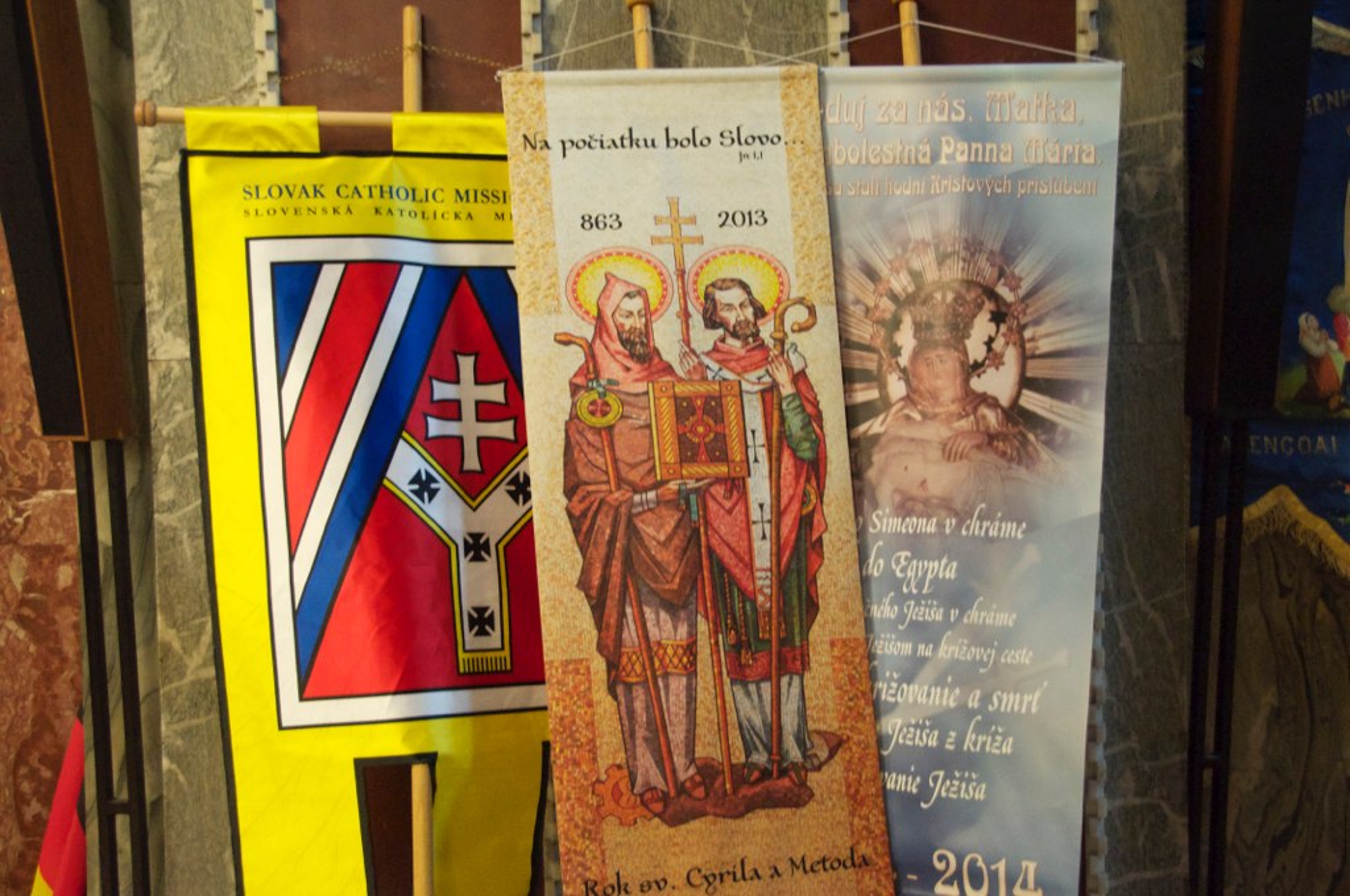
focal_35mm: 40
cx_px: 675
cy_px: 448
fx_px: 1517
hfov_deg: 48.0
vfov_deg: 32.9
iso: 3200
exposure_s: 1/25
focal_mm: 27
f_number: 5
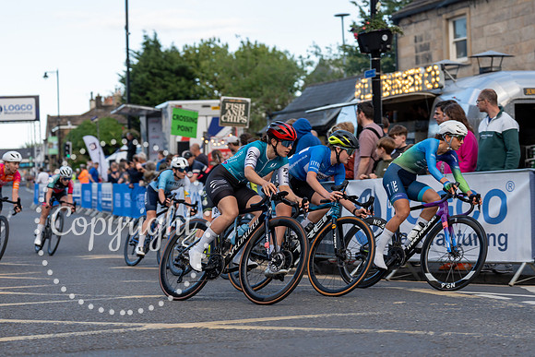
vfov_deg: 17.7
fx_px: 1145
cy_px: 178
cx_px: 268
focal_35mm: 77
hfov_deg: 26.3
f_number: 3.2
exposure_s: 1/1000
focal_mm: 77
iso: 250
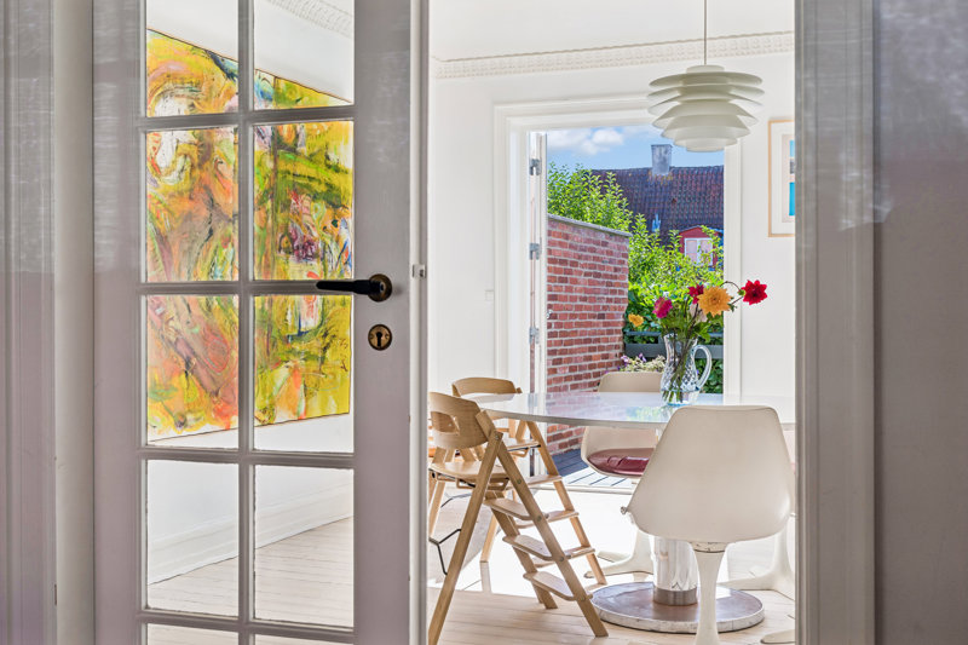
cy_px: 322
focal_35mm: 42
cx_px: 484
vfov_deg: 31.9
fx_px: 1129
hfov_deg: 46.4
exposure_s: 1/80
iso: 160
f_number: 10
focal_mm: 42
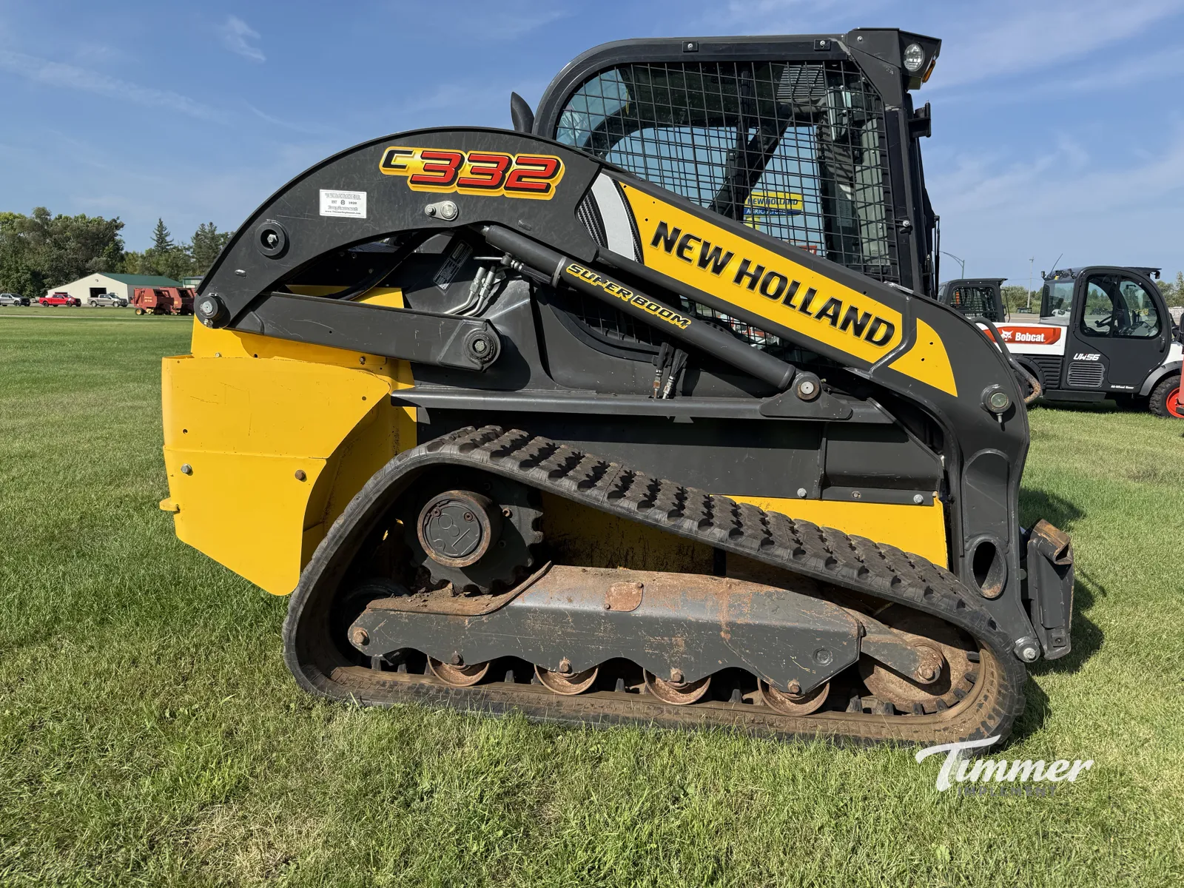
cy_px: 444
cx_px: 592
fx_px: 821
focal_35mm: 24
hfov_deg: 71.6
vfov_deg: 56.8
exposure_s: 1/3425
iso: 80
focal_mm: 6.76
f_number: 1.78
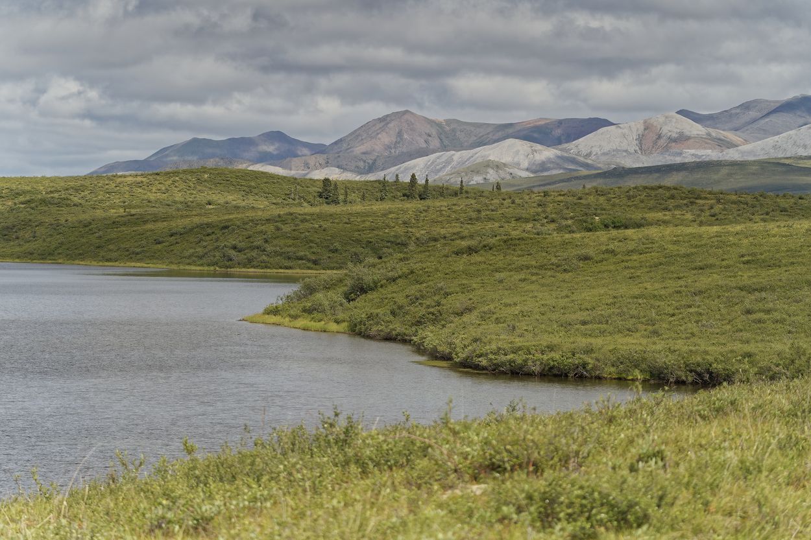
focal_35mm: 150
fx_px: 3378
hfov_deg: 13.7
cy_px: 270
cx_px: 406
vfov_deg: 9.1
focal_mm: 150
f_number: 5.6
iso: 250
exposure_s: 1/250
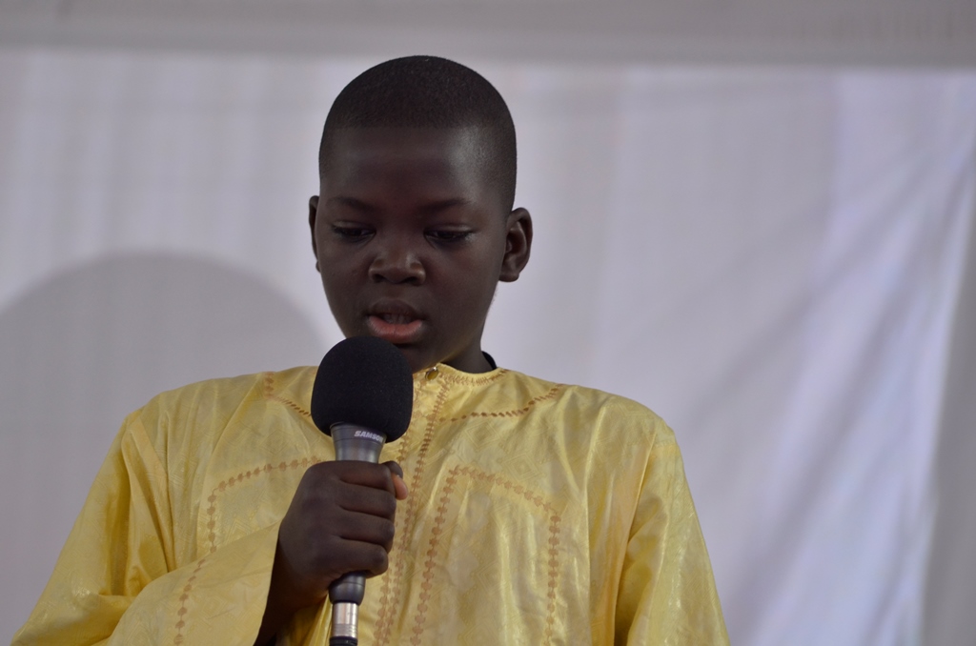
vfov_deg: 6.8
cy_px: 323
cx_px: 488
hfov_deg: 10.2
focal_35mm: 202
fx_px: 5478
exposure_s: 1/50
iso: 640
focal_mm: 135
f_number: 4.2
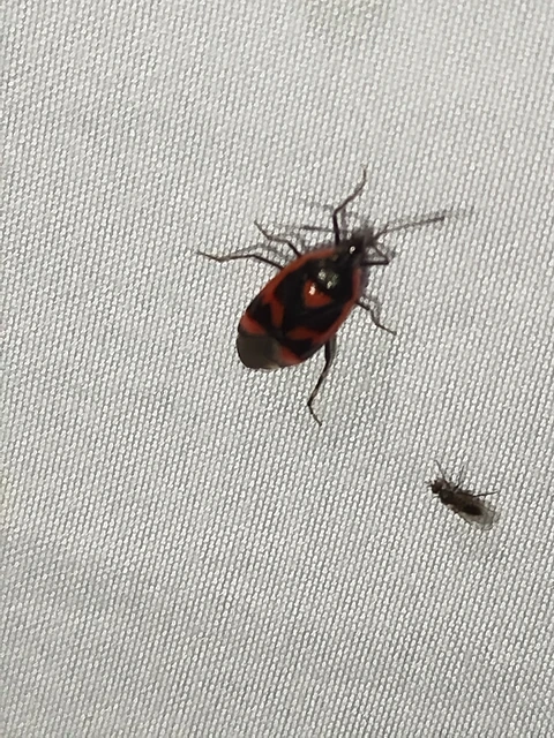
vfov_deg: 18.2
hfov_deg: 13.7
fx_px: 2305
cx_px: 277
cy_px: 369
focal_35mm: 108
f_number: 1.7
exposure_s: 1/50
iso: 100
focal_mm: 5.31
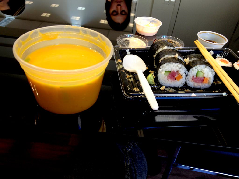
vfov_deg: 40.7
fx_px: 242
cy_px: 90
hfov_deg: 52.6
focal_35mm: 35
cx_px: 120
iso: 100
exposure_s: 1/20
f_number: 2.4
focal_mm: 4.28
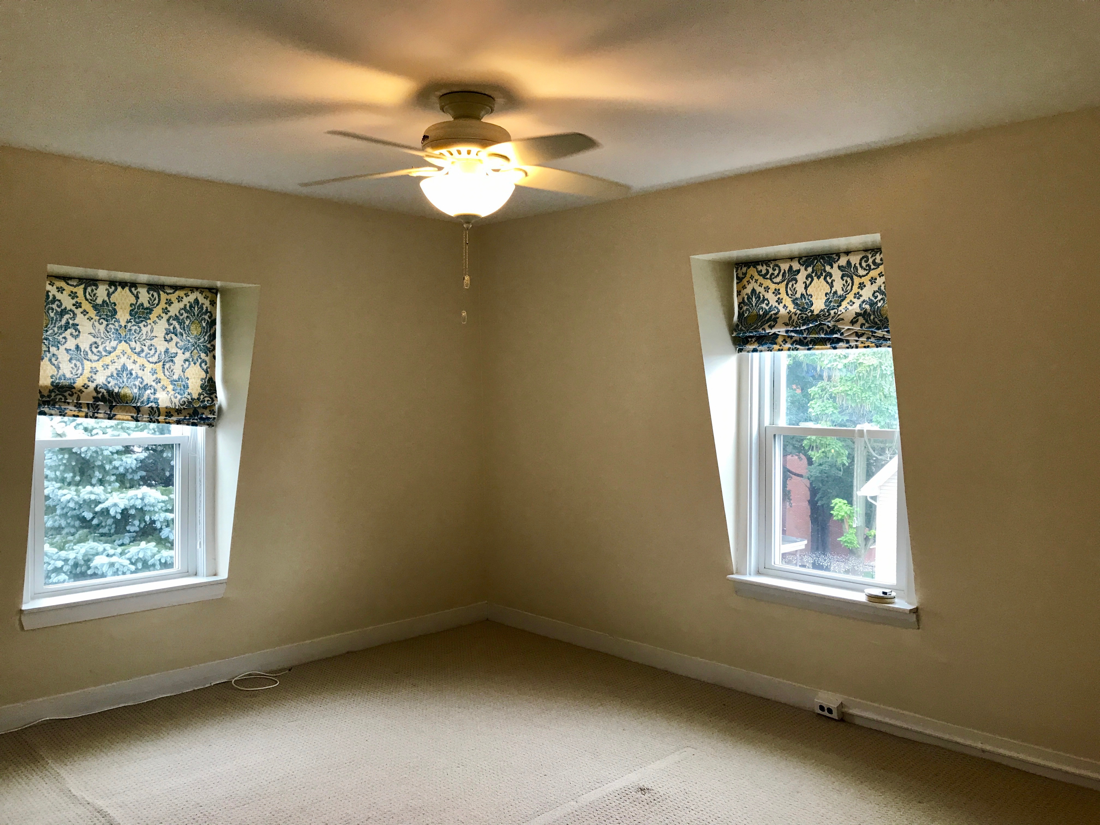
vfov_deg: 49.7
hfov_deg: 63.4
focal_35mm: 28
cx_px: 550
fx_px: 890
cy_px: 412
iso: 32
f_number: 1.8
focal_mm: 3.99
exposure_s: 1/30
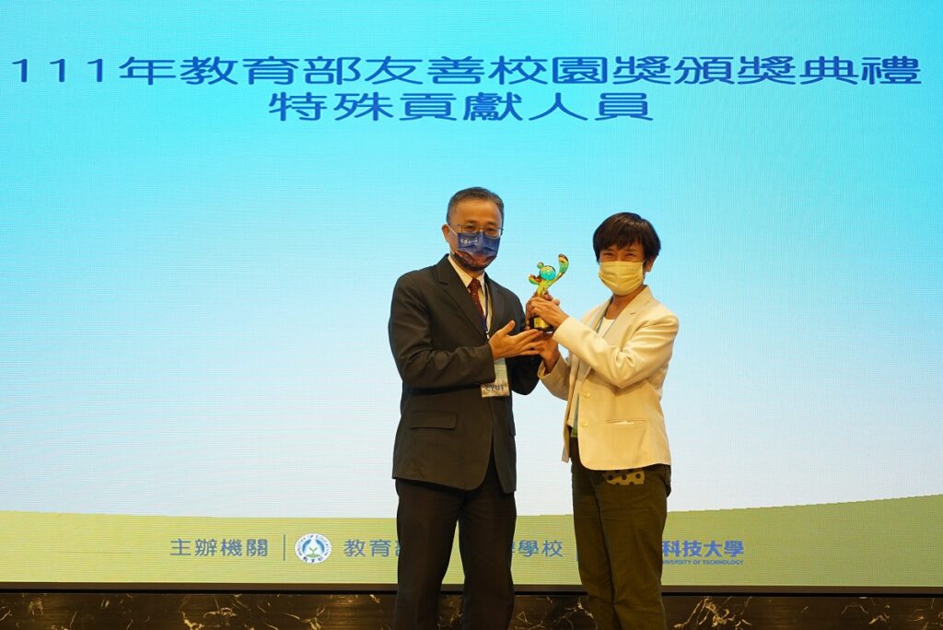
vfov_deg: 29.9
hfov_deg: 43.6
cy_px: 315
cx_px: 472
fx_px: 1179
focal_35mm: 45
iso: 250
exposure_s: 1/60
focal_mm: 45
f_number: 3.5
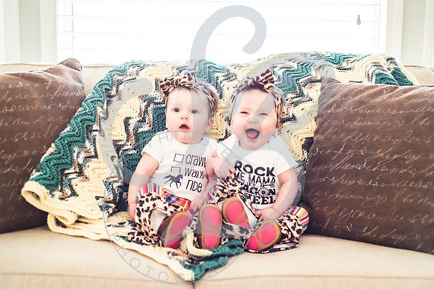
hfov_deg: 39.1
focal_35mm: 51
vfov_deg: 26.6
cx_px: 217
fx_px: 612
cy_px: 144
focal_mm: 50
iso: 1000
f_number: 2.8
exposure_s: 1/125
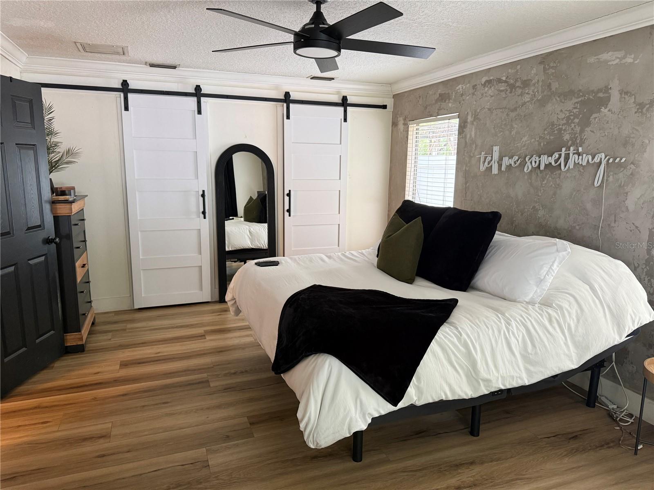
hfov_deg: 71.6
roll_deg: -0.9
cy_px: 245
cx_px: 327
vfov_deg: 56.8
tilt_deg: -9.5
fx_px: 453
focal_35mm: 24
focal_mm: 6.76
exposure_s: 1/60
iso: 250
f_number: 1.78
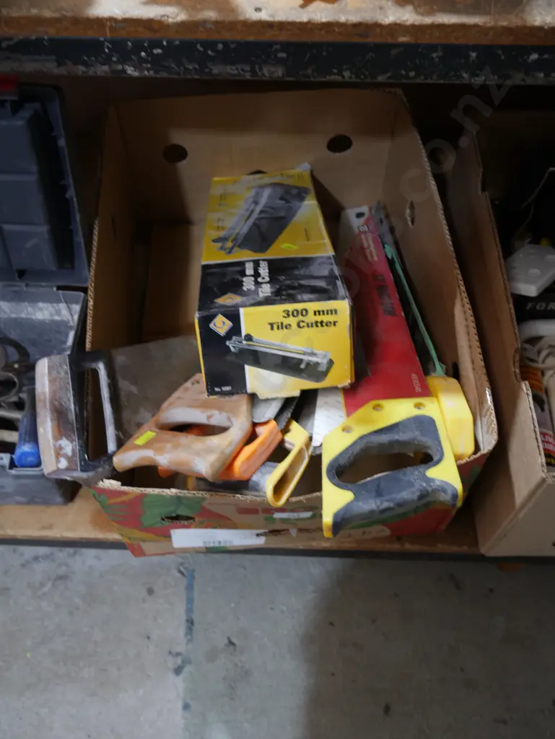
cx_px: 278
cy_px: 370
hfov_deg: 44.2
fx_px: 684
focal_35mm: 32
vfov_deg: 56.8
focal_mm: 16
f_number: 3.6
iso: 500
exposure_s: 1/60
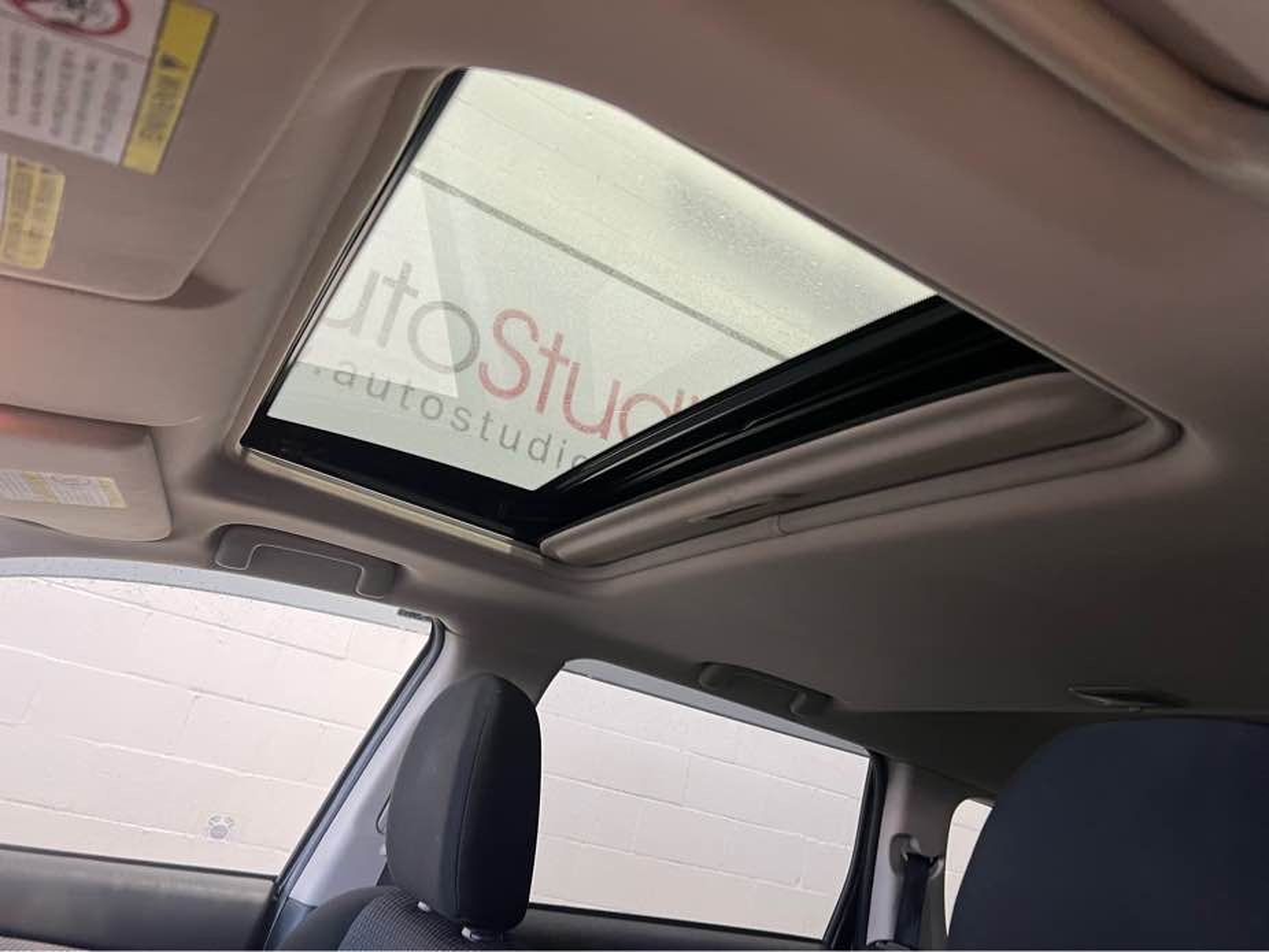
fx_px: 953
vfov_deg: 53.1
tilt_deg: +19.0
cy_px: 476
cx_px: 634
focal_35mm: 26
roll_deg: -13.3
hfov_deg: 67.3
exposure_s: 1/60
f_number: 1.5
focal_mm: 5.7
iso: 160
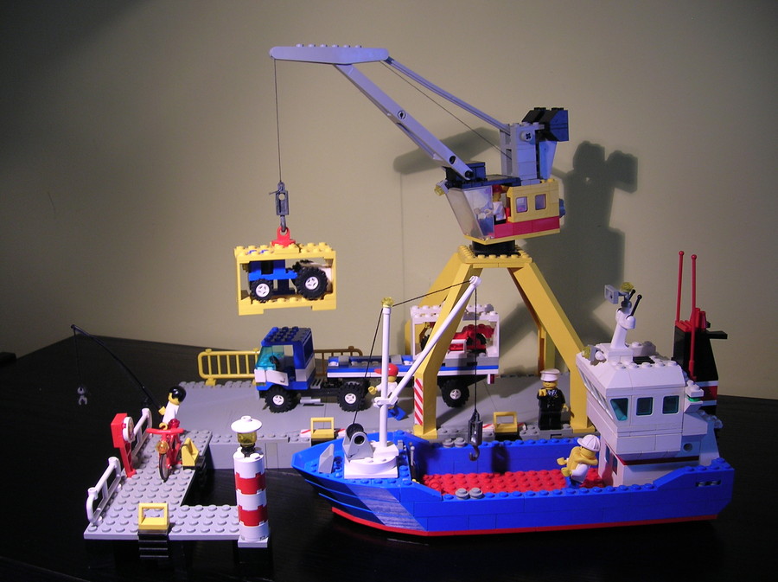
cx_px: 389
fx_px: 763
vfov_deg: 41.7
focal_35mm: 34
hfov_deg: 54.0
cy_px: 291
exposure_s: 1/13.4
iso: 50
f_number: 2.9
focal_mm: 5.7
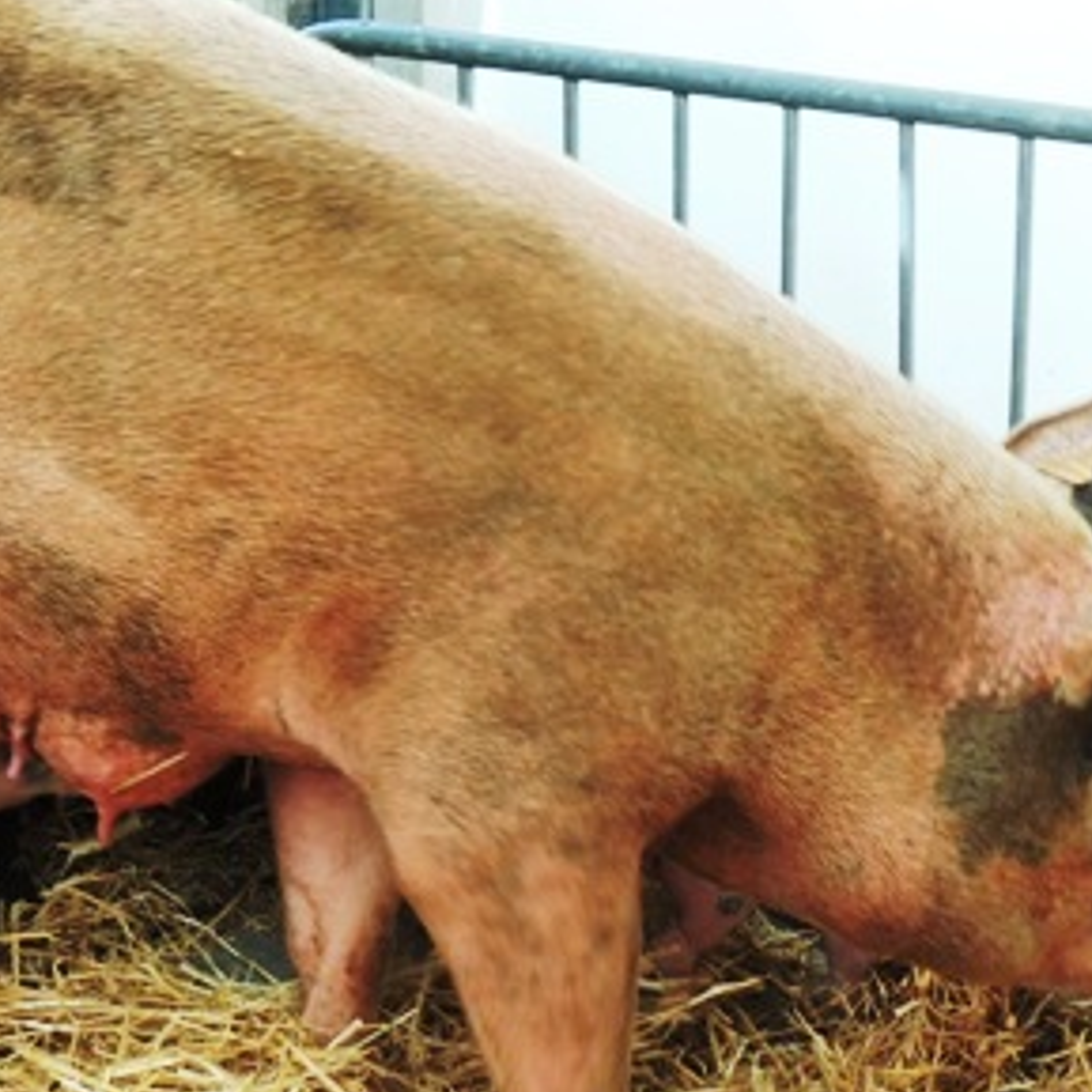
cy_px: 412
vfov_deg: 12.7
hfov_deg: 12.7
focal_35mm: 137
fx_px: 4890
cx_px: 159
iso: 125
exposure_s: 1/60
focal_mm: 12.4
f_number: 3.9
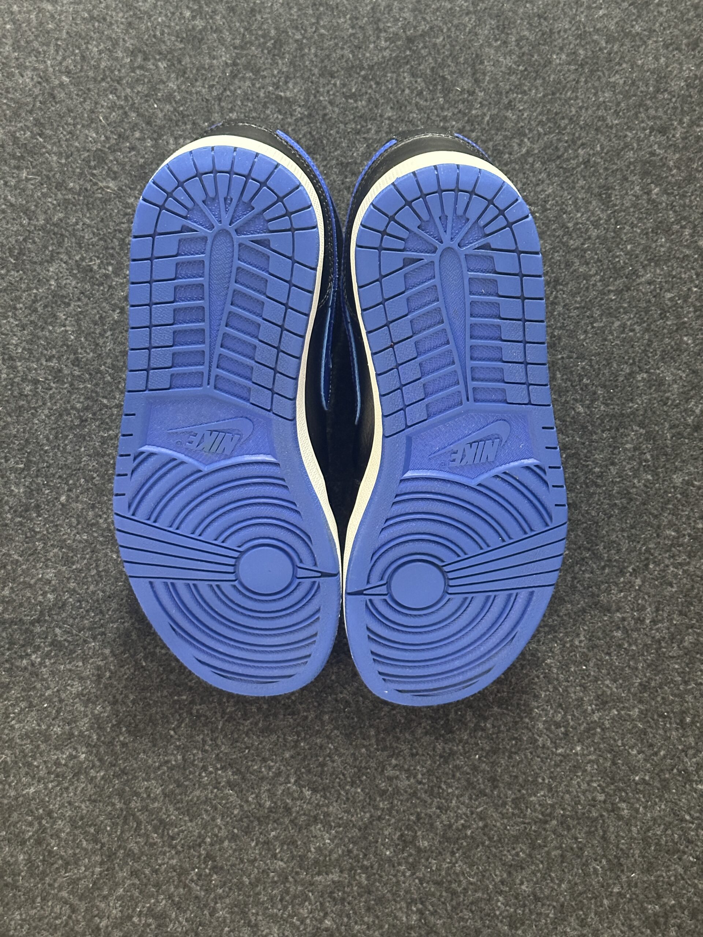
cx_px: 352
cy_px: 468
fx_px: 1300
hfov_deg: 30.3
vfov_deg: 39.7
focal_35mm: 48
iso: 640
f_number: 1.78
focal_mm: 6.86
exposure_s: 1/27
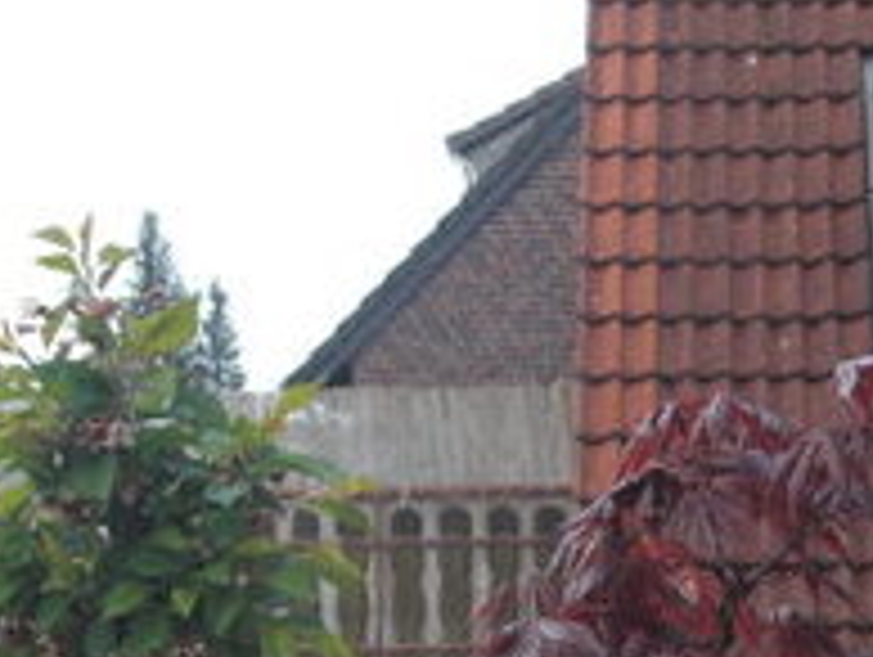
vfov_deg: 10.4
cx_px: 594
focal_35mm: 142
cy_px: 711
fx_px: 3586
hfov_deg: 13.9
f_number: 3.3
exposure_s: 1/160
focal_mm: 8.2
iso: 50
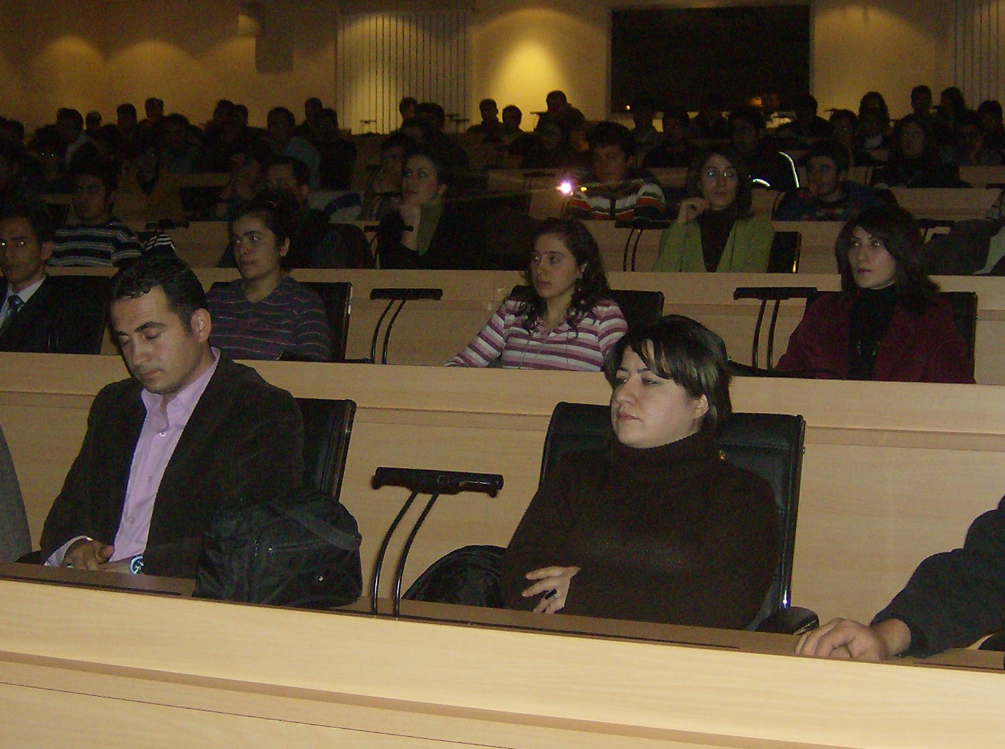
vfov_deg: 23.5
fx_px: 1796
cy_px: 333
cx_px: 505
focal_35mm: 62
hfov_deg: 31.3
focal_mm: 6
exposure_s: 1/60
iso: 200
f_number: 2.8
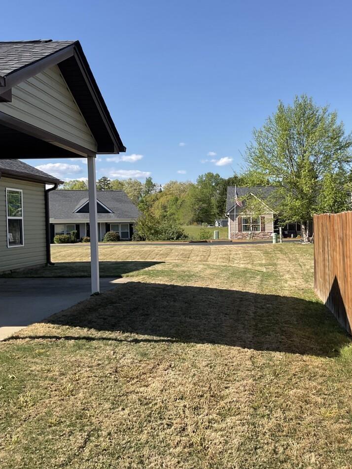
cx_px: 248
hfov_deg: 36.2
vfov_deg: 47.9
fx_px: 529
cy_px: 233
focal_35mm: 39
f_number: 1.8
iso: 16
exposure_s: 1/1451
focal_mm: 3
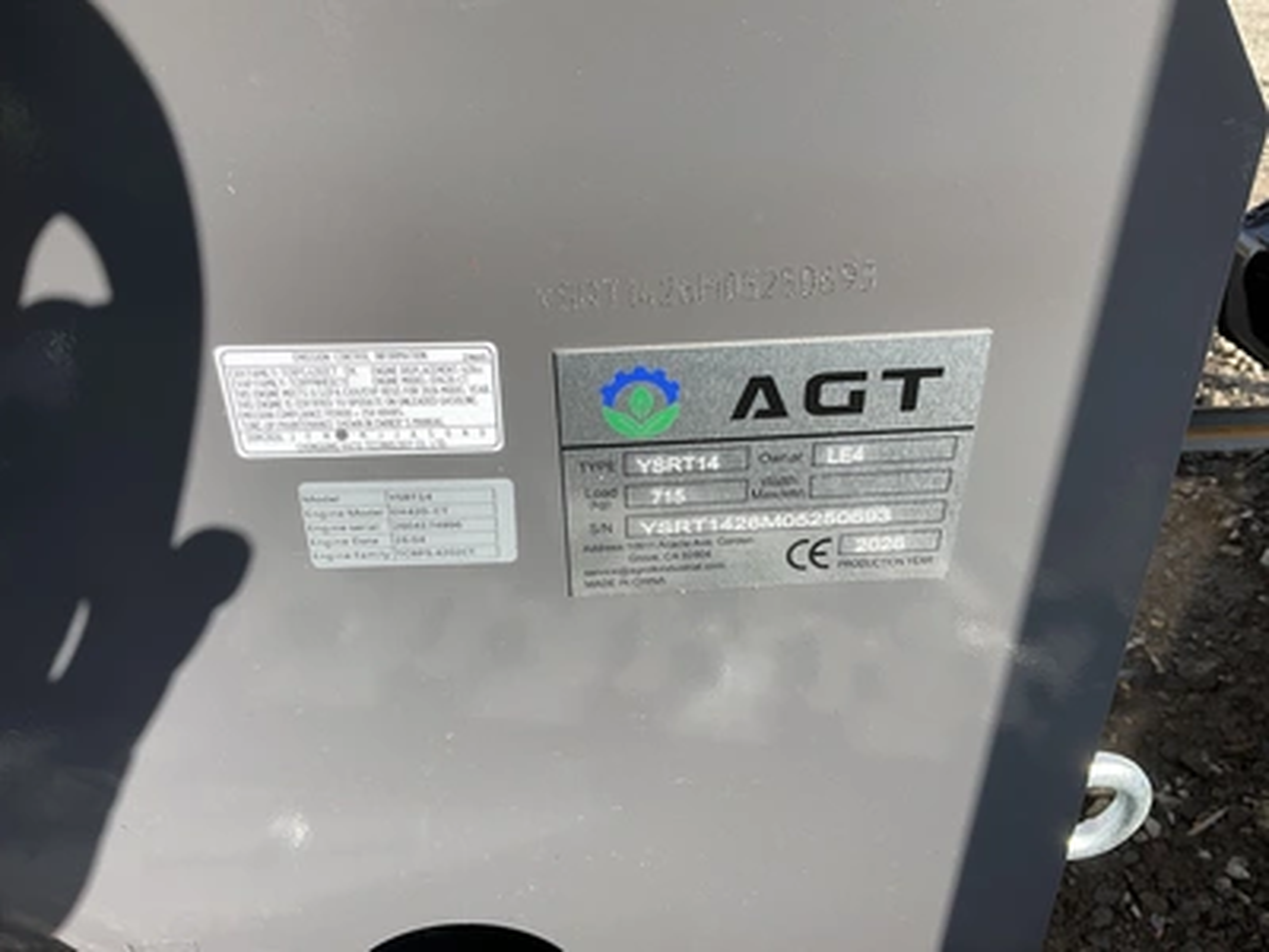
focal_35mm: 29
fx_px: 1063
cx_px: 634
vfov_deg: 48.2
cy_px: 476
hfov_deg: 61.7
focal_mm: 3
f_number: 1.8
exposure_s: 1/580
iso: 25
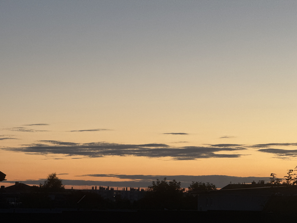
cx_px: 148
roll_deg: -0.6
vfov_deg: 12.3
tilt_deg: +5.8
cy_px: 112
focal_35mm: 120
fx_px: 1030
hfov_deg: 16.4
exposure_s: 1/99
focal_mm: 15.66
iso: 100
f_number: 2.8
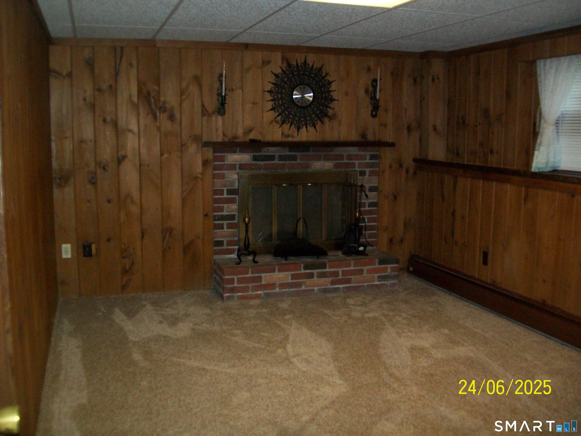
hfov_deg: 51.4
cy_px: 218
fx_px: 604
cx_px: 290
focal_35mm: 36
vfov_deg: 39.7
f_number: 2.7
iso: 160
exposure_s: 1/60
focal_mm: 6
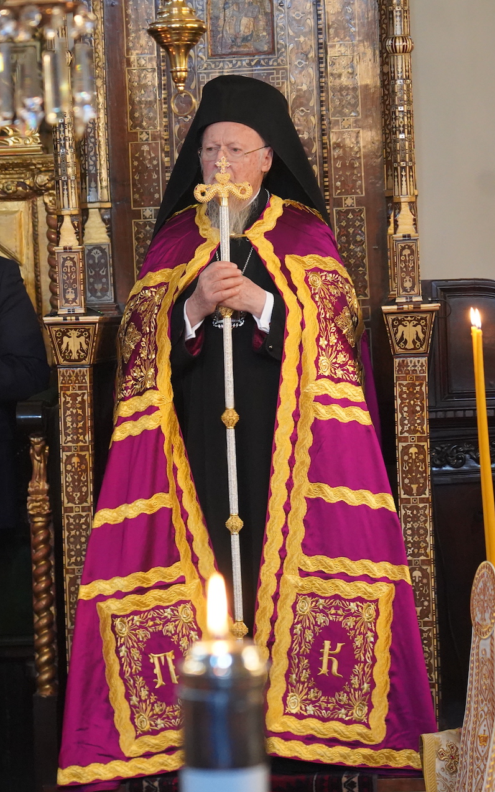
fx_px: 2719
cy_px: 397
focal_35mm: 126
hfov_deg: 10.4
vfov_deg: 16.6
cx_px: 157
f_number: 4
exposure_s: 1/160
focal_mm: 82
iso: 8000
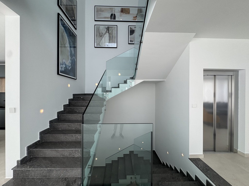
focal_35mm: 14
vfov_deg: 85.7
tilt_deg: -0.1
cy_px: 93
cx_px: 124
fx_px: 101
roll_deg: -0.6
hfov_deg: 102.1
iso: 40
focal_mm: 2.22
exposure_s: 1/207
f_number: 2.2
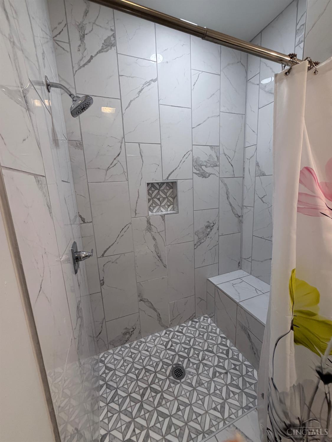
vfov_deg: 102.0
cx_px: 166
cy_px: 221
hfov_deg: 85.7
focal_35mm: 14
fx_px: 179
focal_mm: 2.22
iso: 250
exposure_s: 1/120
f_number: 2.2
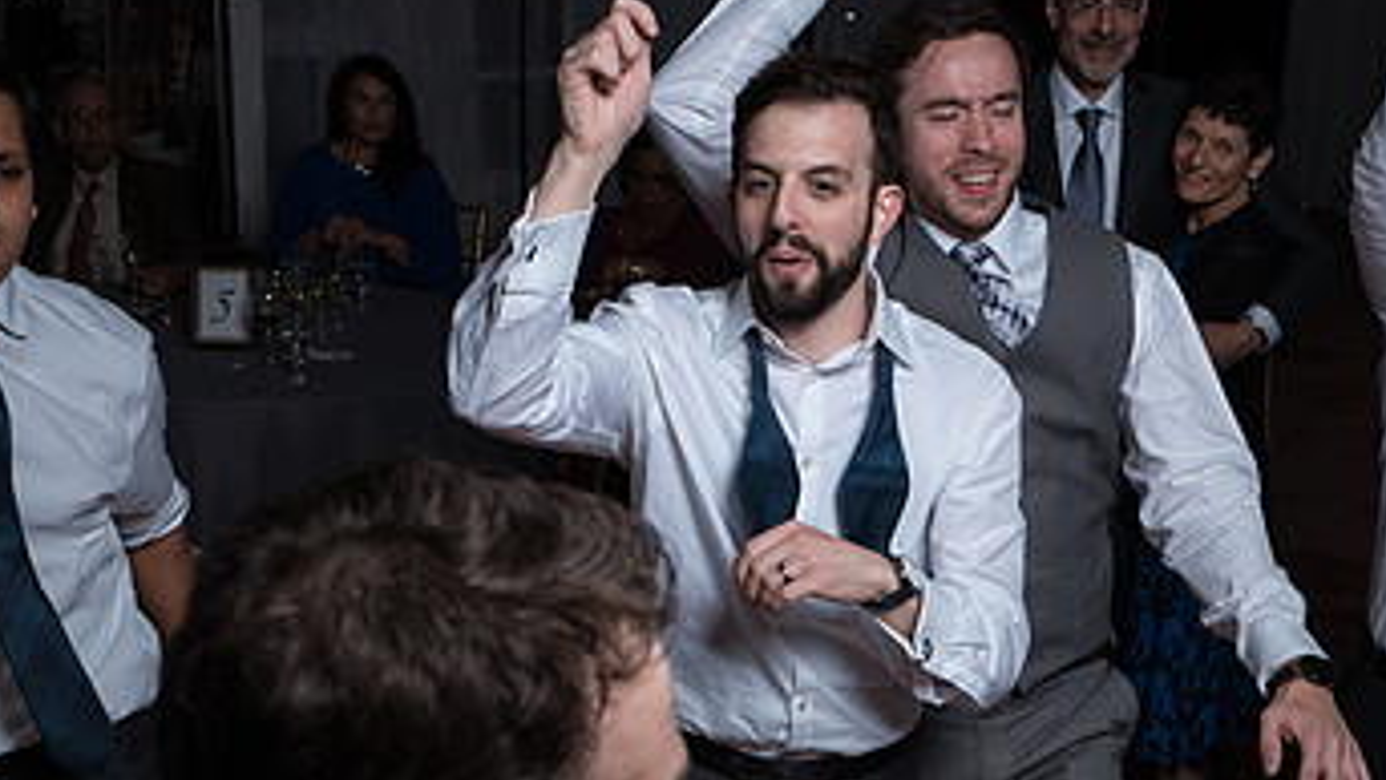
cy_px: 645
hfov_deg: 35.4
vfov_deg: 20.1
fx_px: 2168
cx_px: 724
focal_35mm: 59
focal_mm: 28
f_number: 5.6
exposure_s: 1/200
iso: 2000
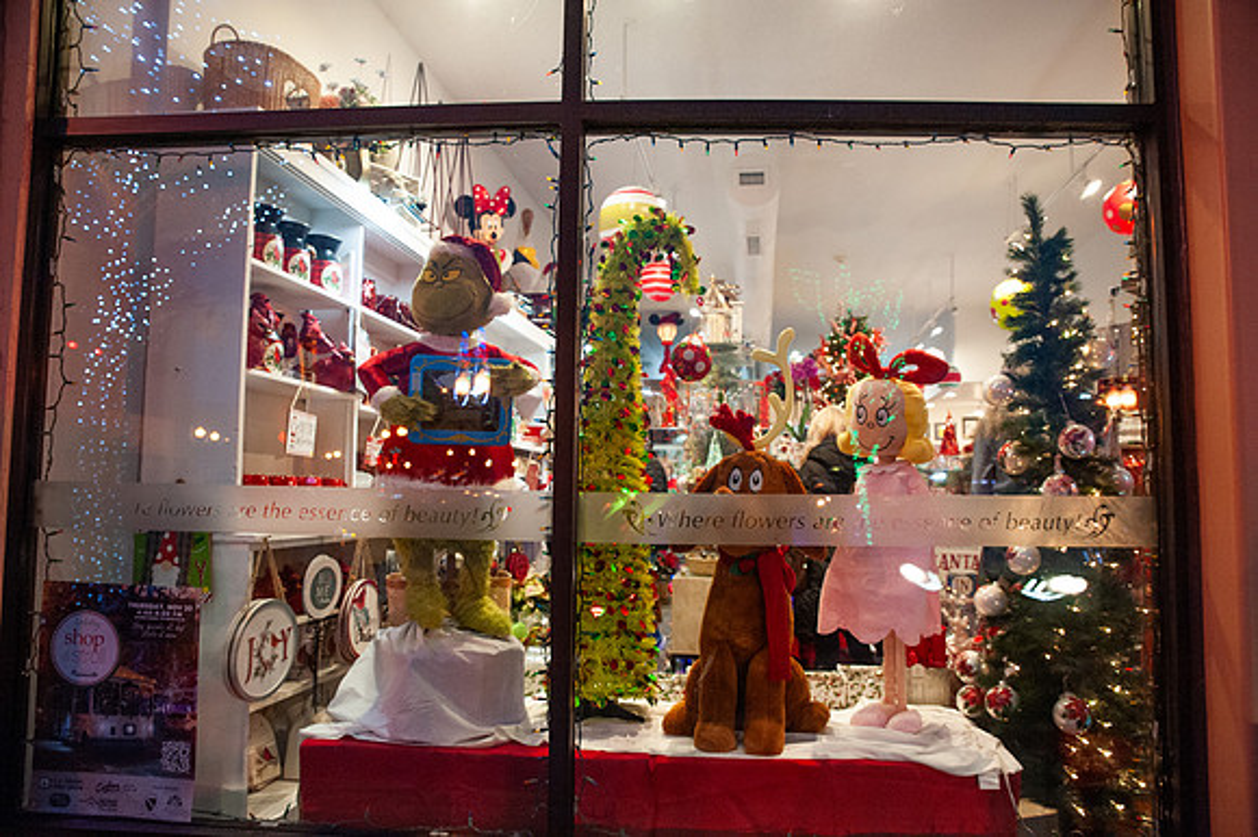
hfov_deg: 73.8
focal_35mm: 24
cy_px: 418
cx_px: 629
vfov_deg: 53.1
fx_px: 838
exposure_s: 1/125
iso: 2500
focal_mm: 24
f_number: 4.5
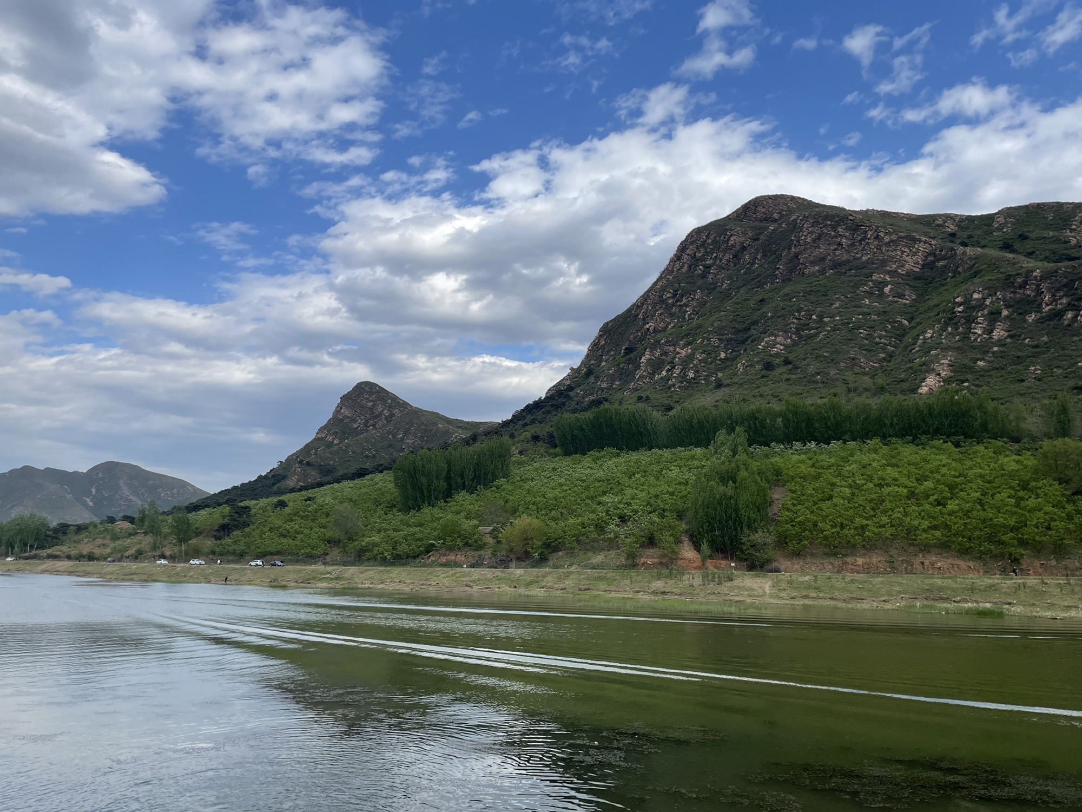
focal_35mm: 26
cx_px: 541
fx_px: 813
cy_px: 406
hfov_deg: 67.3
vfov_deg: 53.1
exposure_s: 1/3509
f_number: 1.6
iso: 32
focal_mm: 4.2
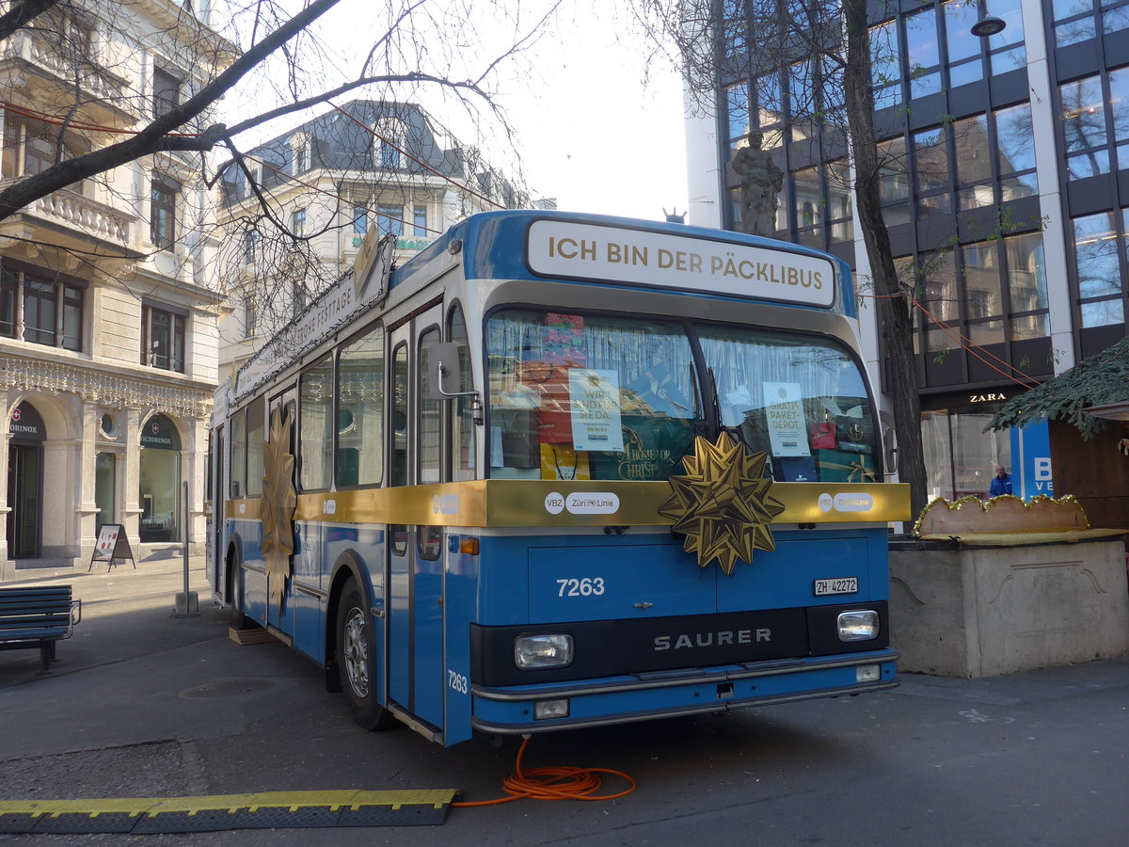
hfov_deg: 61.7
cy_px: 424
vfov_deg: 48.2
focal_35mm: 29
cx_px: 564
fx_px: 946
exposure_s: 1/200
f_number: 2.8
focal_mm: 6
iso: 80
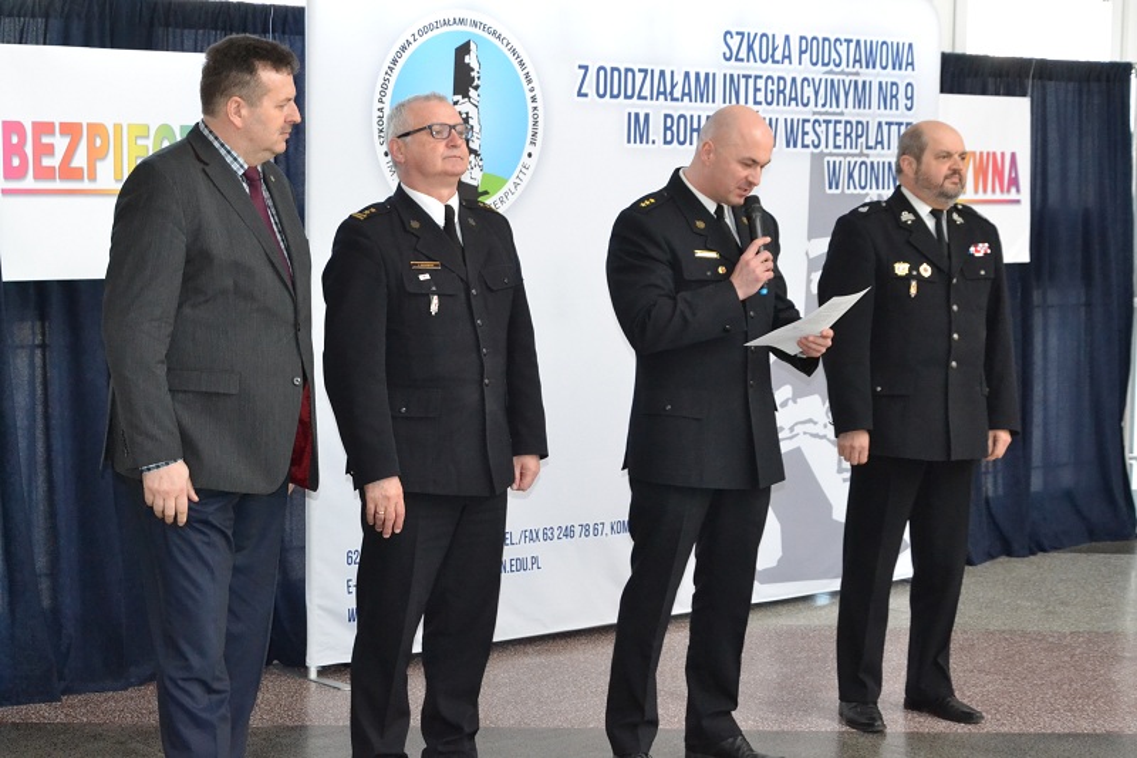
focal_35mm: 68
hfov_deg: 29.9
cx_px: 568
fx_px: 2131
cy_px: 379
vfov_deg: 20.2
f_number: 9
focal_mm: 45
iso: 3200
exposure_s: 1/200
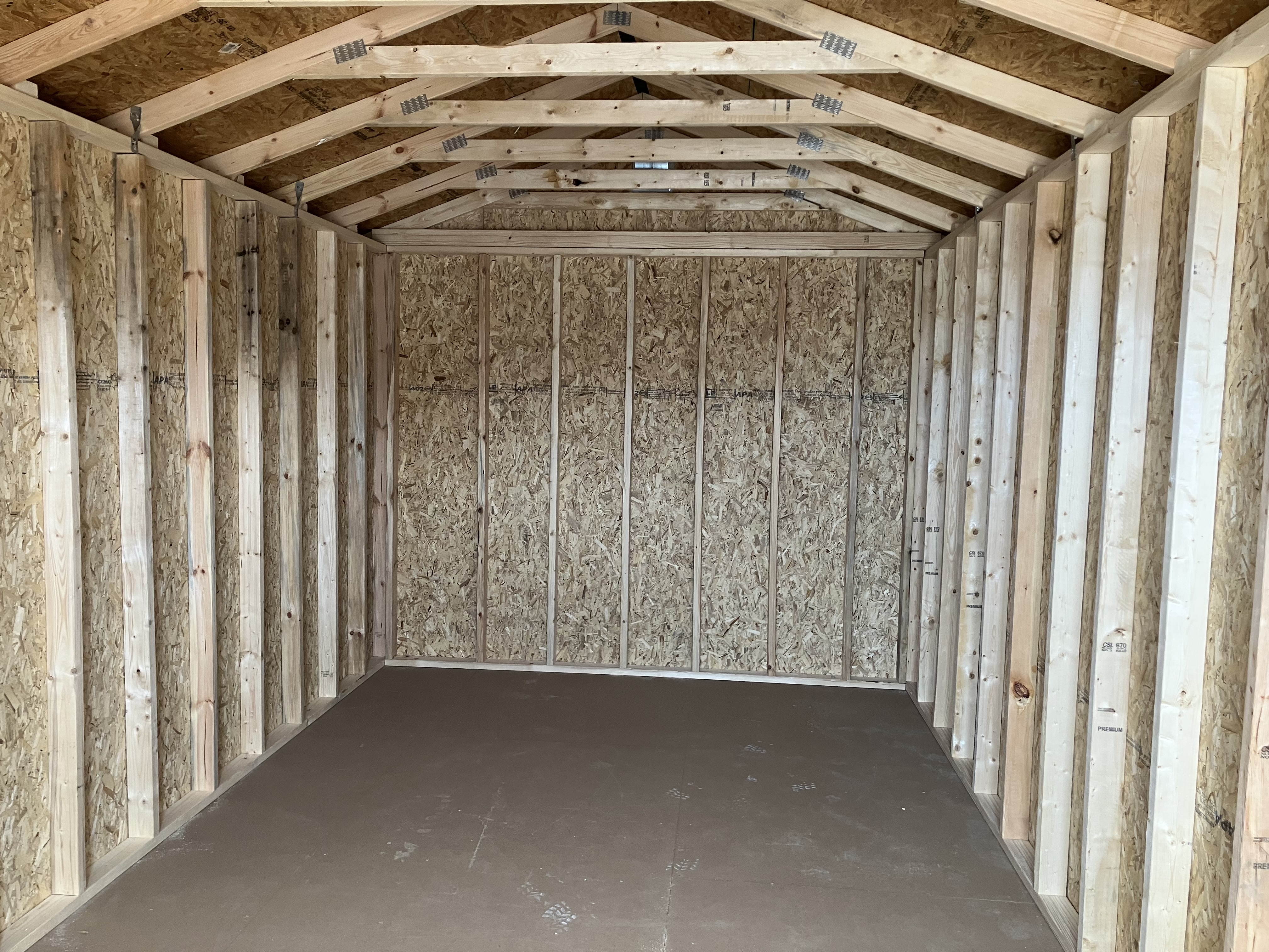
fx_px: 1026
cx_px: 634
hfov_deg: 63.4
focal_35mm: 28
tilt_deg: -4.5
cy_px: 476
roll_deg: -0.7
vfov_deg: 49.7
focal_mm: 3.99
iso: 80
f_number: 1.8
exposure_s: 1/87
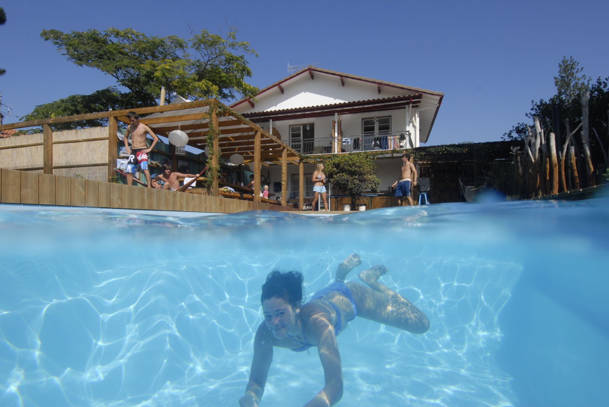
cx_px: 304
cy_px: 204
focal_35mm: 18
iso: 200
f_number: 10
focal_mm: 12
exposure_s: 1/400
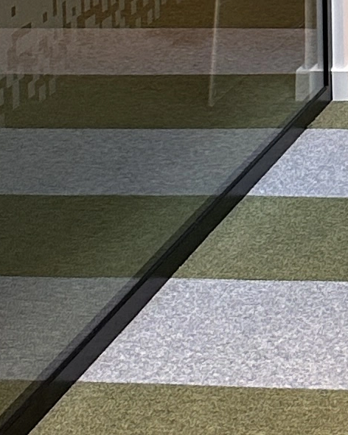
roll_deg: +0.5
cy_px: -273
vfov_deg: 11.4
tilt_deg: -5.8
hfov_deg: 9.1
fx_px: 2060
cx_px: 692
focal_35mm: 160
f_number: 1.78
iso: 200
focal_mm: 6.86
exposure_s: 1/100
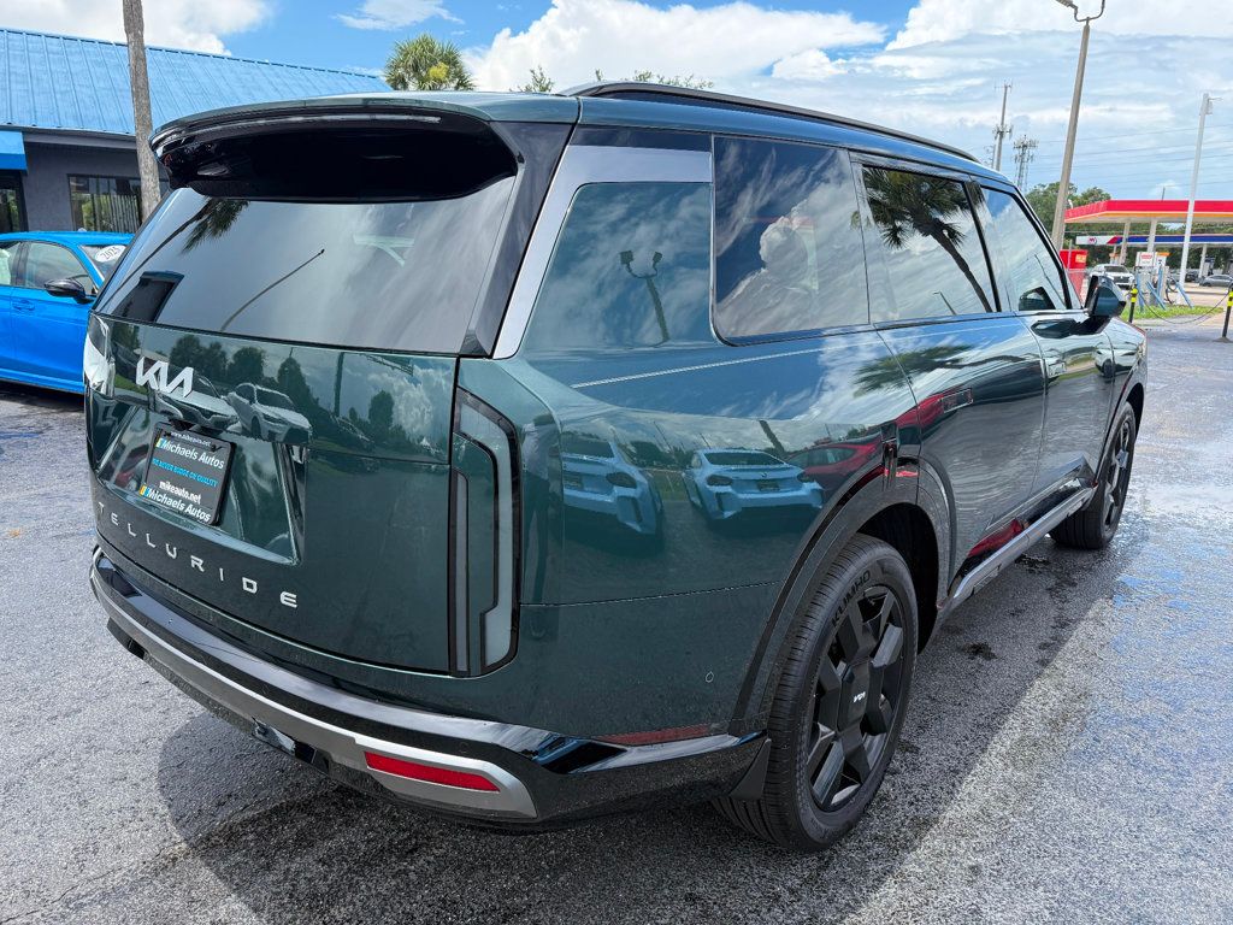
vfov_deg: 56.8
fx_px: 855
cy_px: 462
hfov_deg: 71.6
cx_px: 616
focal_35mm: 24
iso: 100
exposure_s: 1/2110
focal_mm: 6.76
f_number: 1.78
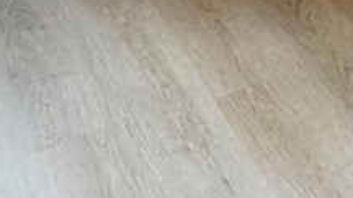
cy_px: -596
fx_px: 1057
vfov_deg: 7.5
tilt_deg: +0.7
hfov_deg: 17.3
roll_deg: -1.5
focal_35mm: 113
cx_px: 515
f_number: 2.2
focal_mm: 2.22
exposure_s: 1/99
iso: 100
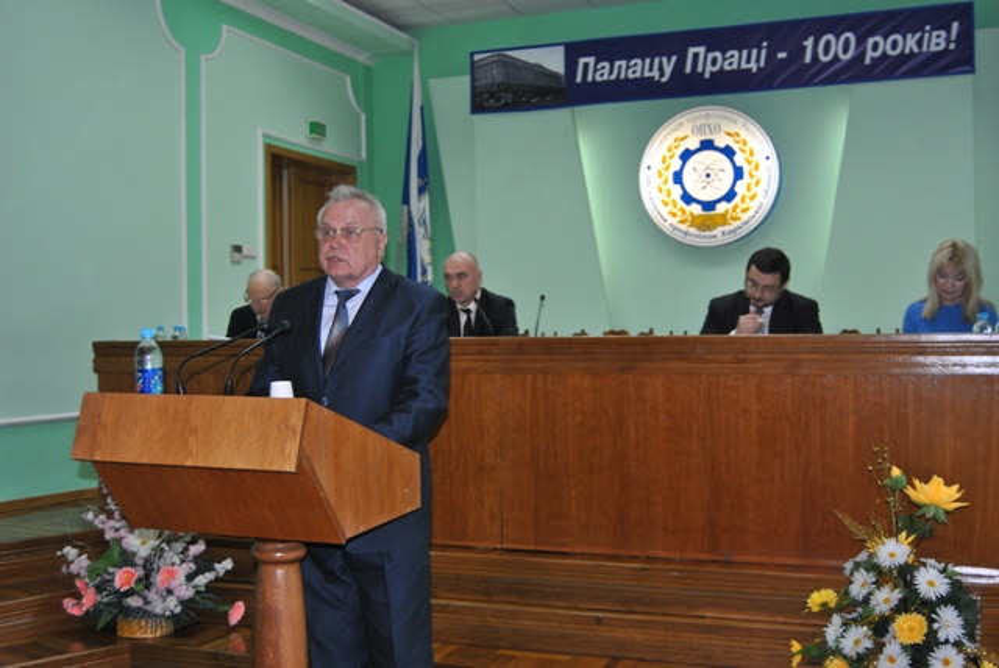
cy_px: 334
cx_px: 500
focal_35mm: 42
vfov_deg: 32.0
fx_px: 1167
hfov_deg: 46.4
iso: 200
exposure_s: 1/60
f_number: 4
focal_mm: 28
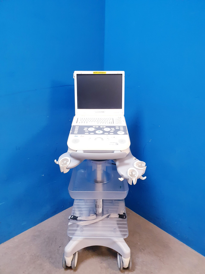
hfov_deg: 53.1
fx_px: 205
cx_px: 102
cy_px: 137
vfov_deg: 67.3
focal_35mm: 26
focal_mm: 4.3
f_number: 2.4
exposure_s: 1/50
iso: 400
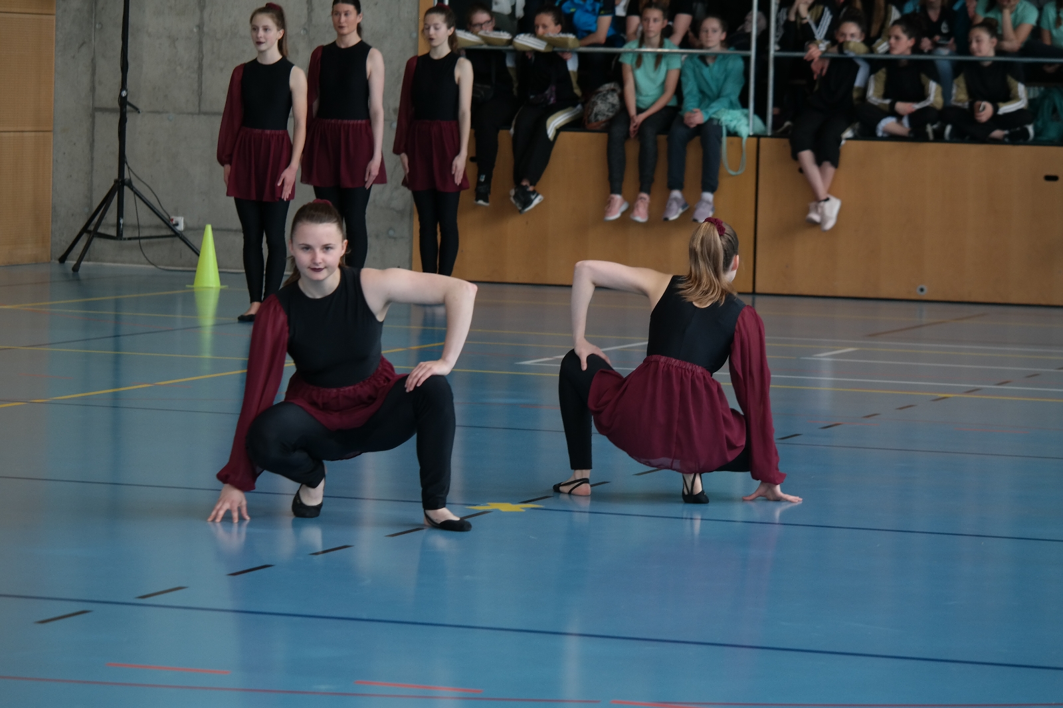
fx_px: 4546
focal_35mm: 154
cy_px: 354
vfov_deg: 8.9
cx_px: 532
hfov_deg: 13.3
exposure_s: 1/80
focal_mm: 100
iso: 200
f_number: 5
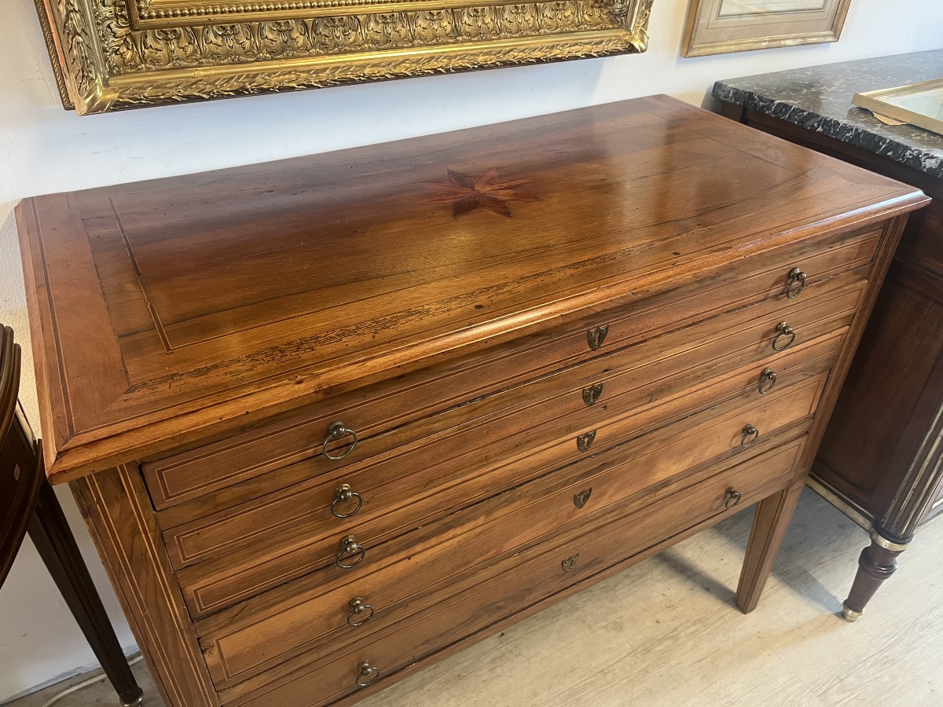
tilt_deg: -35.9
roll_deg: -1.4
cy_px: 354
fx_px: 708
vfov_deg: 53.1
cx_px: 472
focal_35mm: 26
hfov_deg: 67.3
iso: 320
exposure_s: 1/50
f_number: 1.6
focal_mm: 5.1
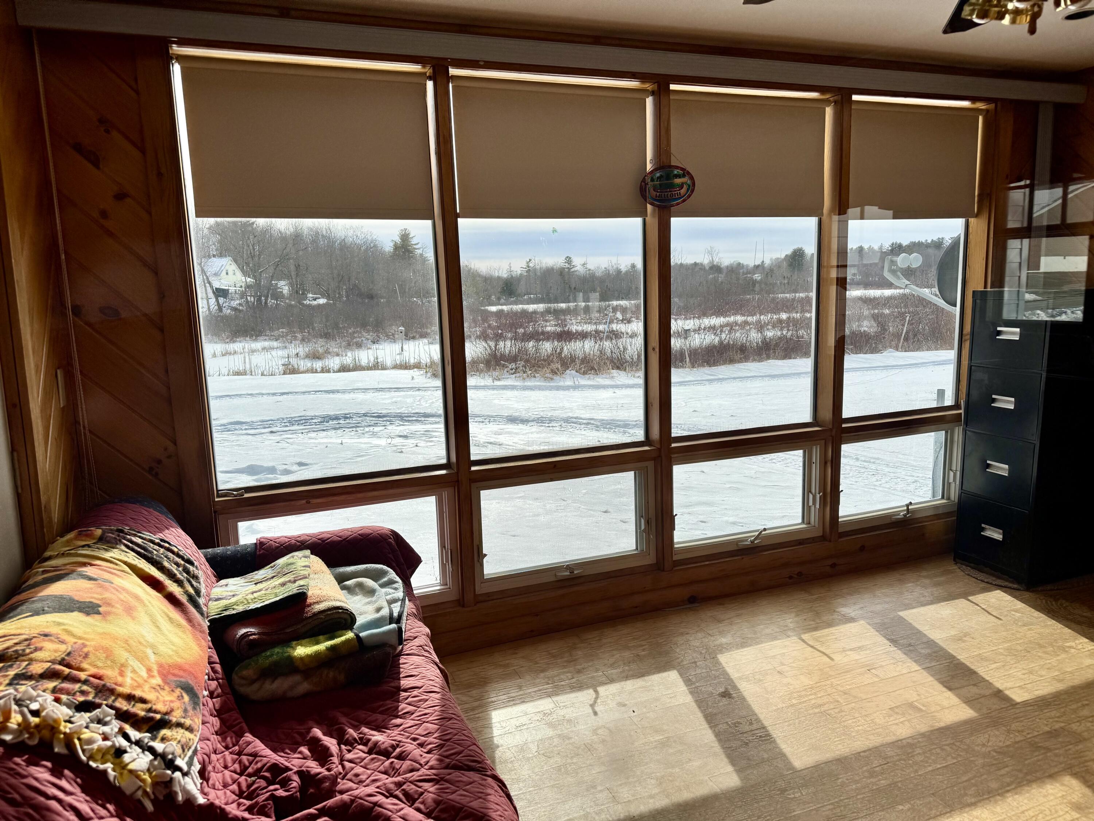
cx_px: 547
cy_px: 410
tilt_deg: -8.7
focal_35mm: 24
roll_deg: +1.7
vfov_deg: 56.8
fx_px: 758
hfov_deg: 71.6
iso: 80
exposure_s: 1/6410
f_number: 1.78
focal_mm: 6.76
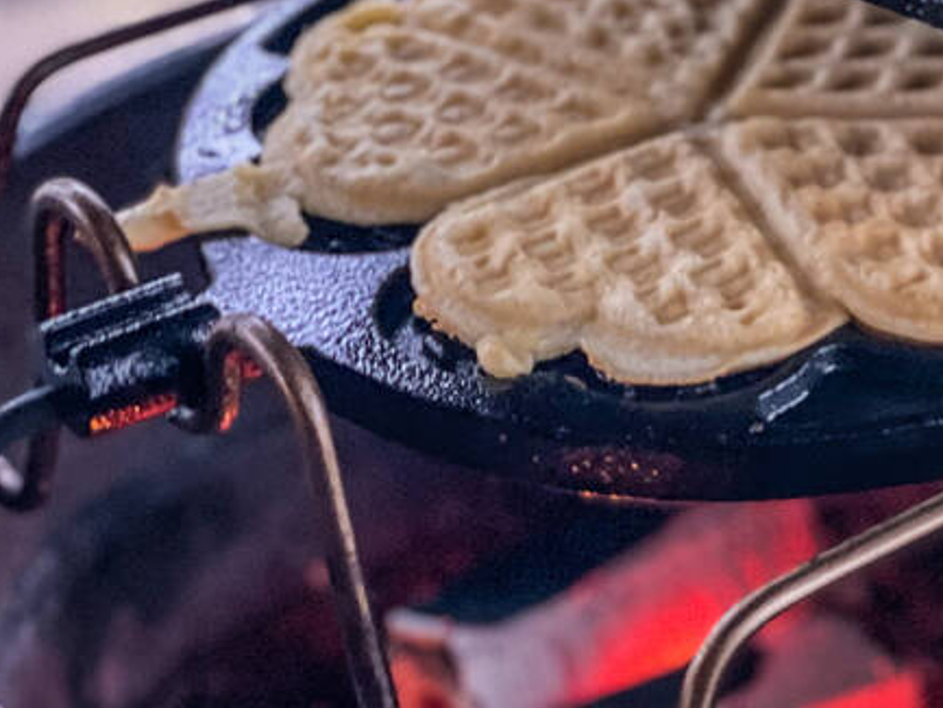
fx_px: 3270
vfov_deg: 12.3
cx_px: 1061
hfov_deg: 15.9
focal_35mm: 120
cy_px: 253
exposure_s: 1/20
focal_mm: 6
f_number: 2
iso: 400
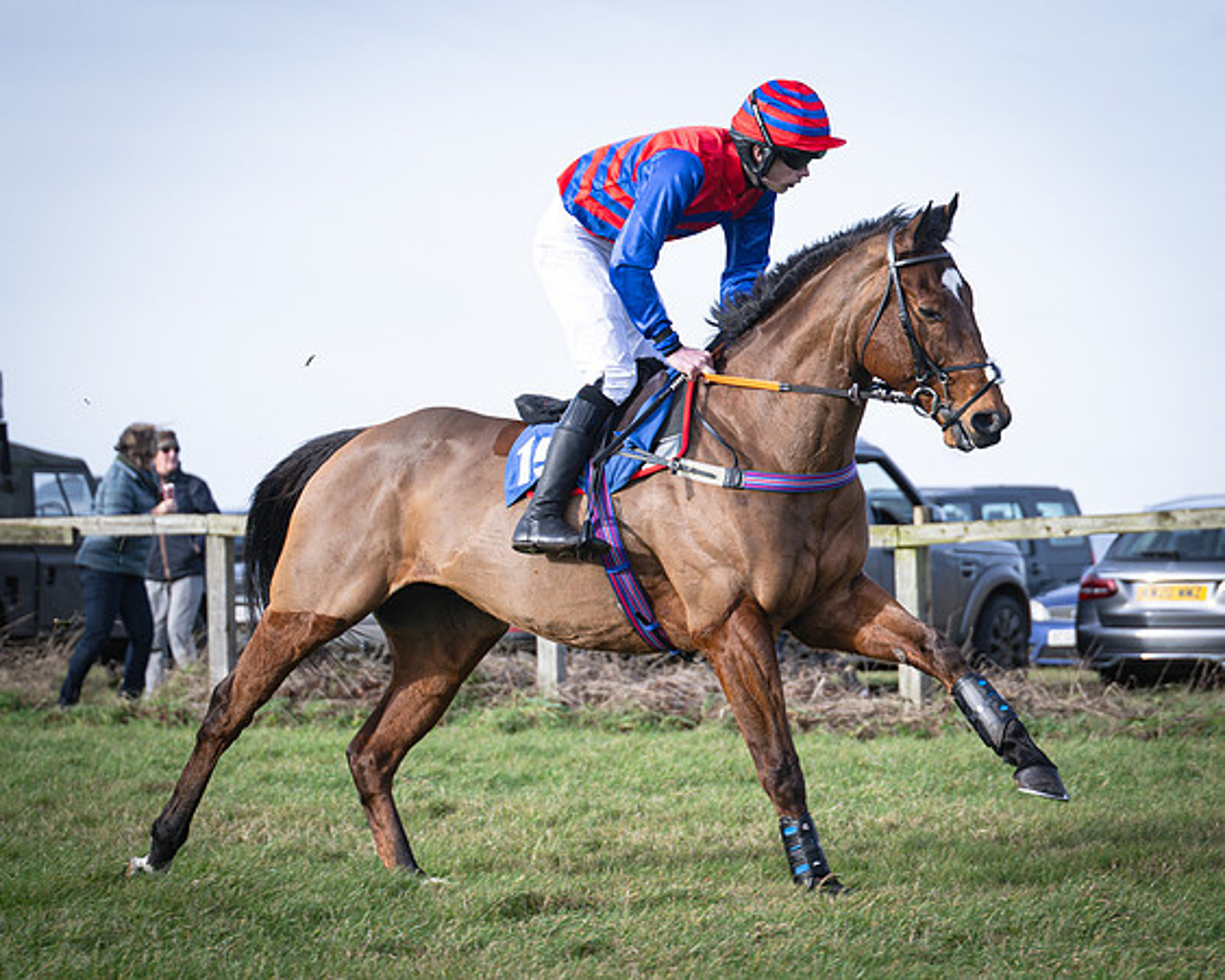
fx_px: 6172
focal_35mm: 170
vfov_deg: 9.1
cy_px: 453
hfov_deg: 11.3
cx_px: 829
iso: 125
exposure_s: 1/1000
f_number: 2.8
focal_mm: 70
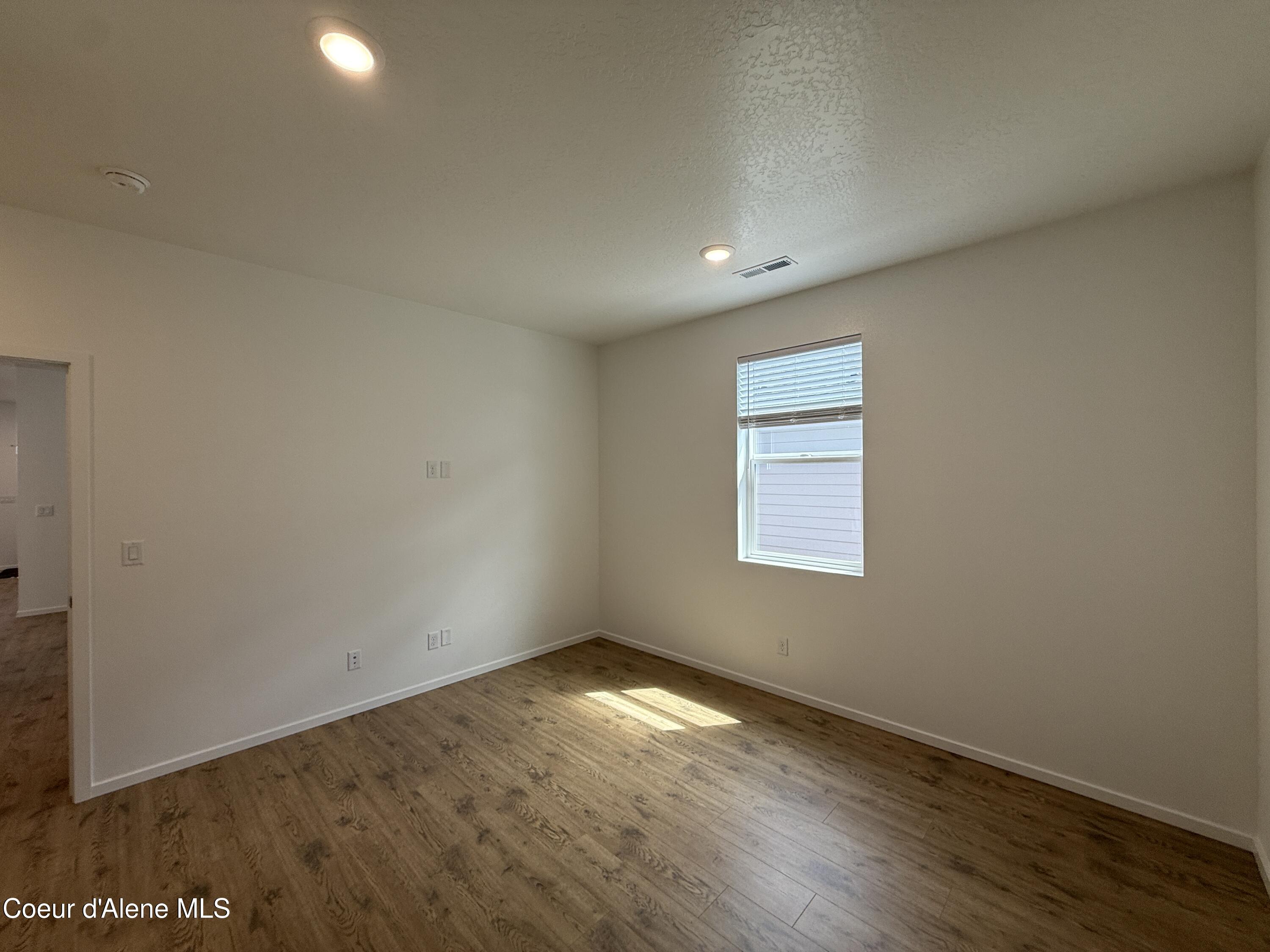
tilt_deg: +0.6
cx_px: 635
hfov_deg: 102.1
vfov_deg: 85.7
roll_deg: +0.3
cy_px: 476
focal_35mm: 14
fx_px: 514
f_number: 2.2
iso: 64
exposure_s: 1/153
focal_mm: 2.22
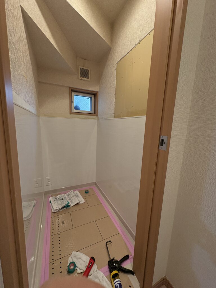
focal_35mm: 14
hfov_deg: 85.7
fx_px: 116
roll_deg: -1.8
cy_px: 144
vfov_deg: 102.1
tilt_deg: -8.5
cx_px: 108
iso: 320
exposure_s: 1/100
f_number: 2.2
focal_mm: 2.22
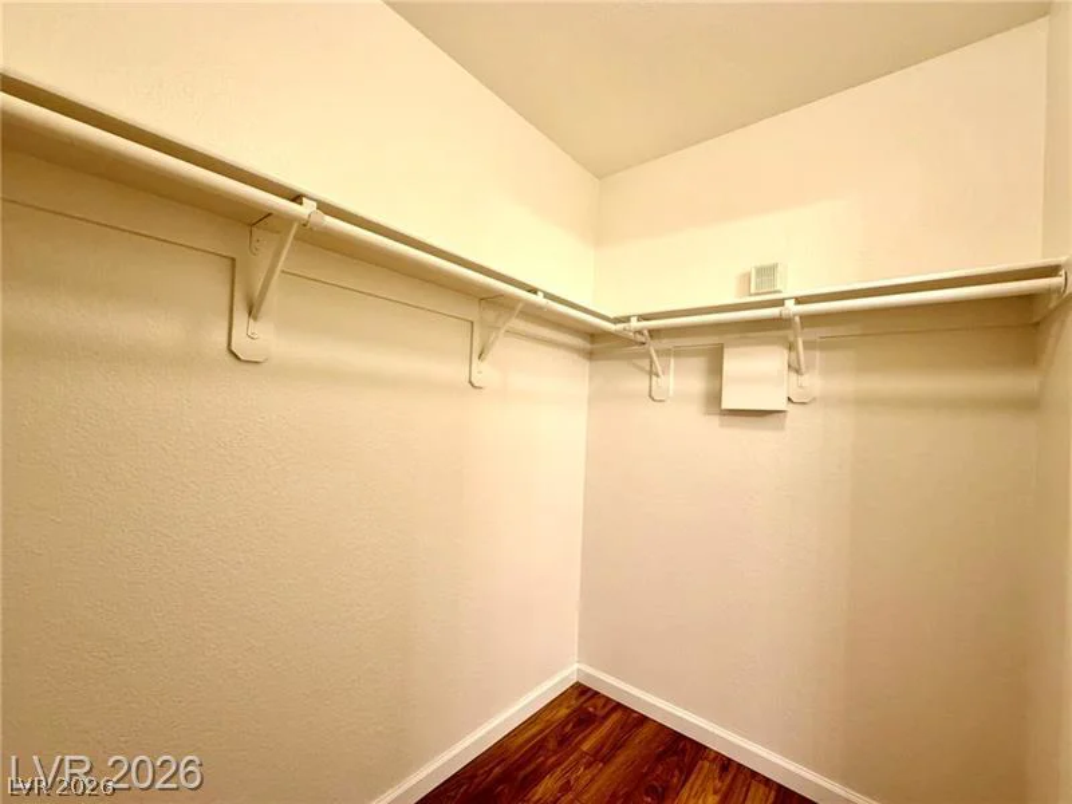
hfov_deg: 102.1
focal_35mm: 14
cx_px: 536
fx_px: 434
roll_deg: -2.8
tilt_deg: +2.1
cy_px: 402
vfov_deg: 85.7
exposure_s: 1/120
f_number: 2.2
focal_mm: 2.22
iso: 200
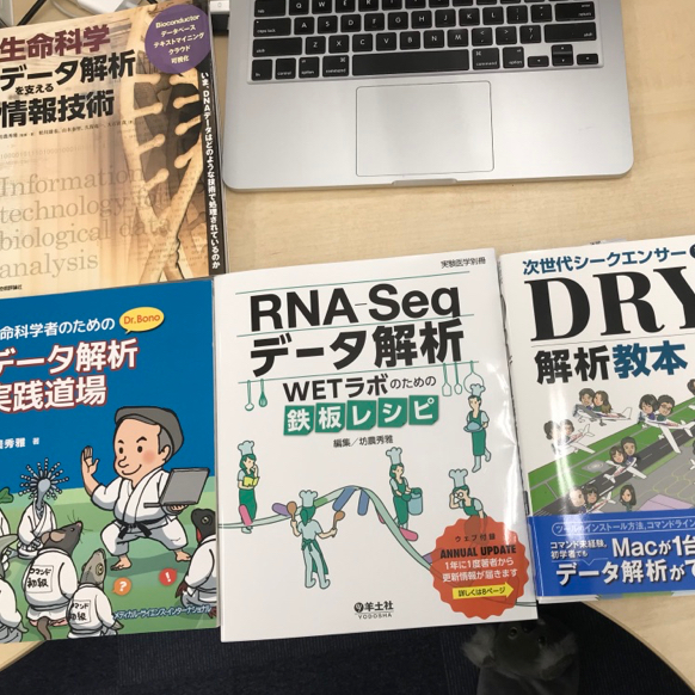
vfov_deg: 48.4
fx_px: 772
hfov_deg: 48.3
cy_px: 343
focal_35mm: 34
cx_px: 402
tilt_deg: -76.5
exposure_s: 1/135
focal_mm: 3.99
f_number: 1.8
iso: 25
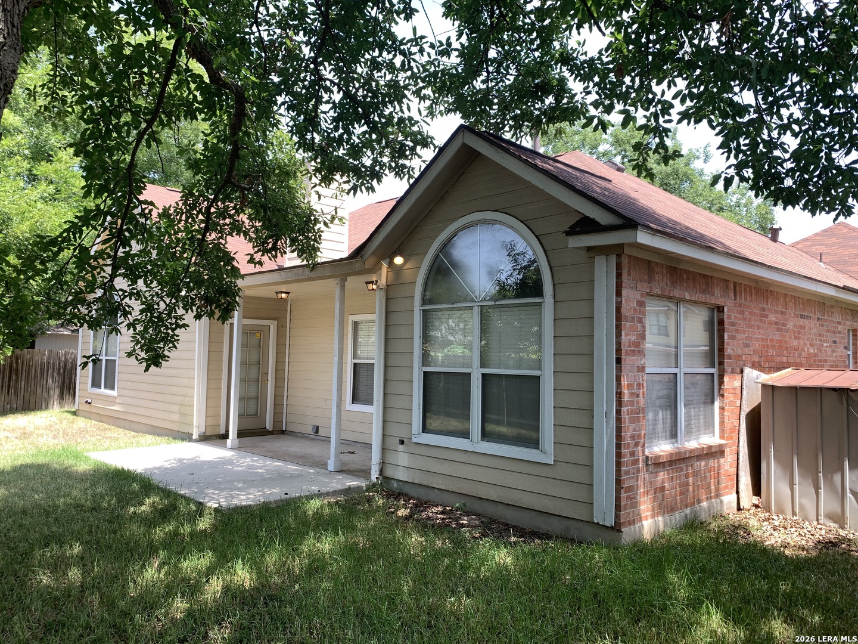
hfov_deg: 67.3
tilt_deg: +4.6
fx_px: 644
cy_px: 322
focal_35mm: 26
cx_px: 429
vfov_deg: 53.1
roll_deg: -2.3
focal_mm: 4.25
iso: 25
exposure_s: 1/420
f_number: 1.8
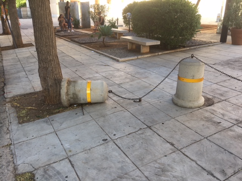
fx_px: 203
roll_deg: +0.5
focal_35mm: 29
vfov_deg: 48.2
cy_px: 90
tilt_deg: -21.0
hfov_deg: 61.7
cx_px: 121
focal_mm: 4.15
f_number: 2.2
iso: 25
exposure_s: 1/127
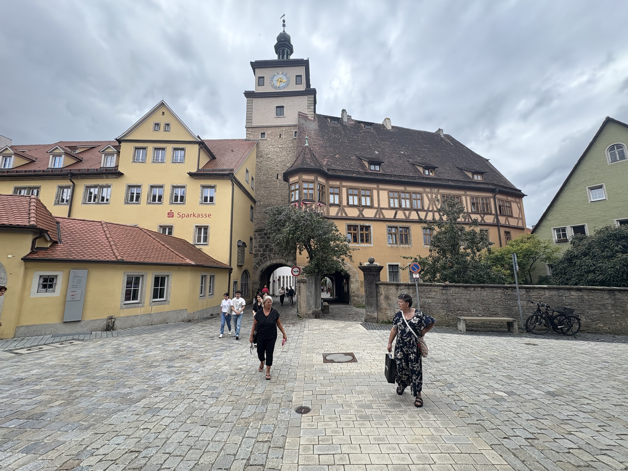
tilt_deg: +10.2
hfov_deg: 102.1
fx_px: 254
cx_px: 314
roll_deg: +1.4
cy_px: 236
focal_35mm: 14
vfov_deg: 85.7
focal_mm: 2.22
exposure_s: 1/425
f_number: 2.2
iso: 64
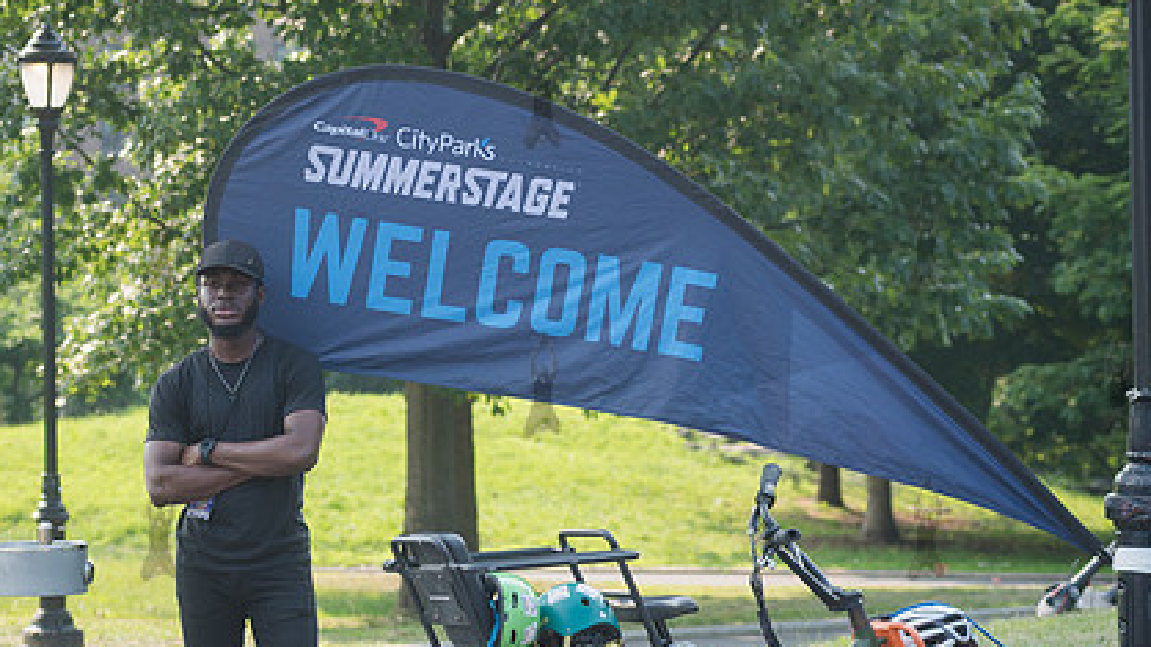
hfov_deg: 15.2
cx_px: 377
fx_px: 4303
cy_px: 315
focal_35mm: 141
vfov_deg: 8.6
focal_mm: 80
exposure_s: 1/320
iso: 200
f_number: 4.5
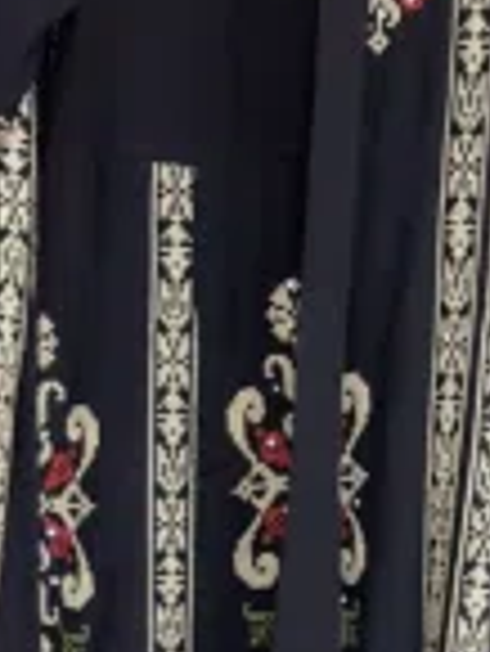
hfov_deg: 21.0
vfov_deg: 26.0
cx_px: 414
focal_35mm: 69
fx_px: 1300
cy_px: 719
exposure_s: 1/25
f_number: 1.6
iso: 500
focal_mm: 5.1
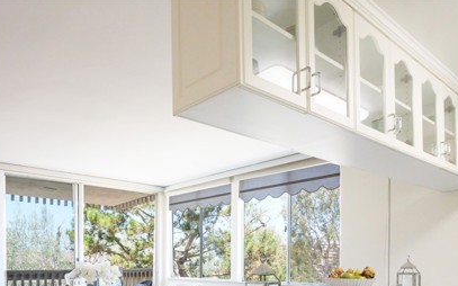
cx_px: 181
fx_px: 374
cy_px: 267
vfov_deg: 38.4
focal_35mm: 30
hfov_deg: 62.3
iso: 2000
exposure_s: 1/160
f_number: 8
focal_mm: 9
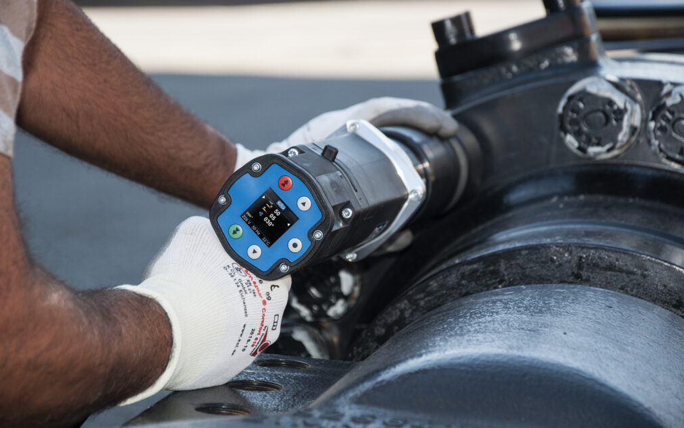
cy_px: 208
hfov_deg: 13.0
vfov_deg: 8.1
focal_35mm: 162
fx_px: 3011
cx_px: 341
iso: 200
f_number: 5.6
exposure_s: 1/200
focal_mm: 105
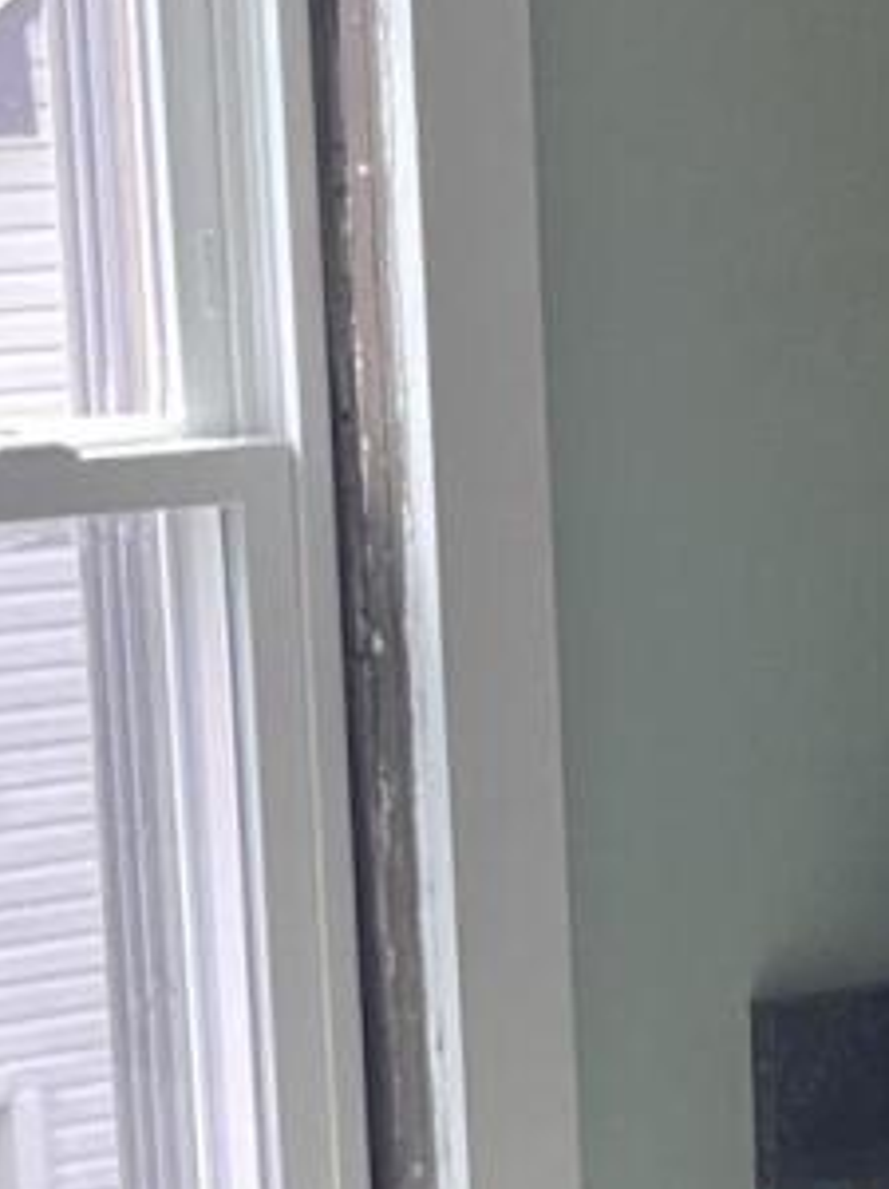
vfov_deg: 11.0
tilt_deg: -18.6
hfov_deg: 8.3
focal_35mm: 173
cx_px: 1565
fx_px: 5937
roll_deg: +0.3
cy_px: 1778
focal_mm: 5.1
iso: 125
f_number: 1.6
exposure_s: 1/103
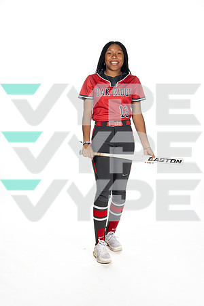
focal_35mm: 50
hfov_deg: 27.0
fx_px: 425
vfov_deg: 39.6
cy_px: 153
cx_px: 102
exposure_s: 1/250
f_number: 6.3
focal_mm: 50
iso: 400
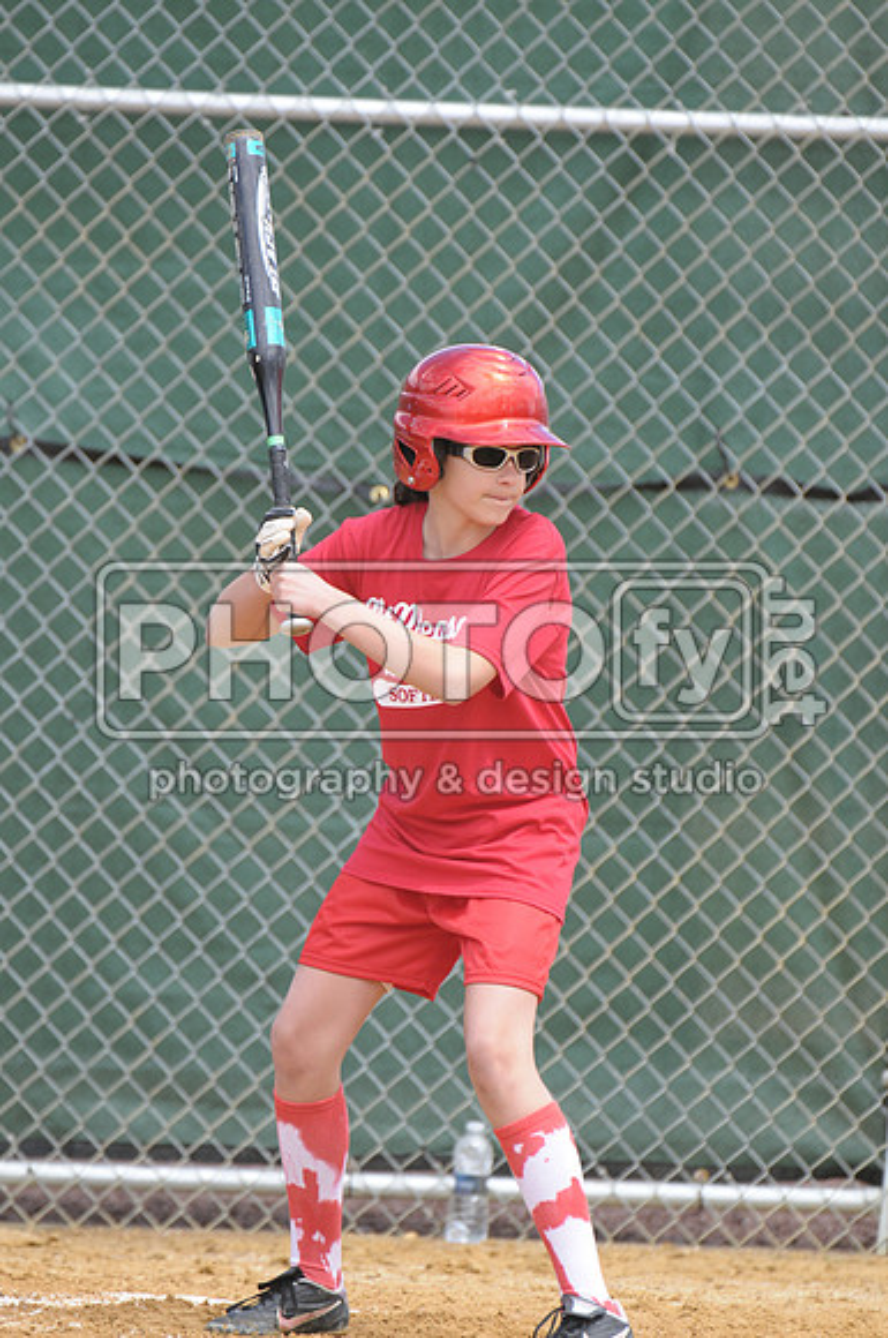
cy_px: 669
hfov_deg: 2.3
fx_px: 22265
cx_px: 444
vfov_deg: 3.4
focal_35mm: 600
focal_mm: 400
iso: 400
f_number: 4.5
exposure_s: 1/800
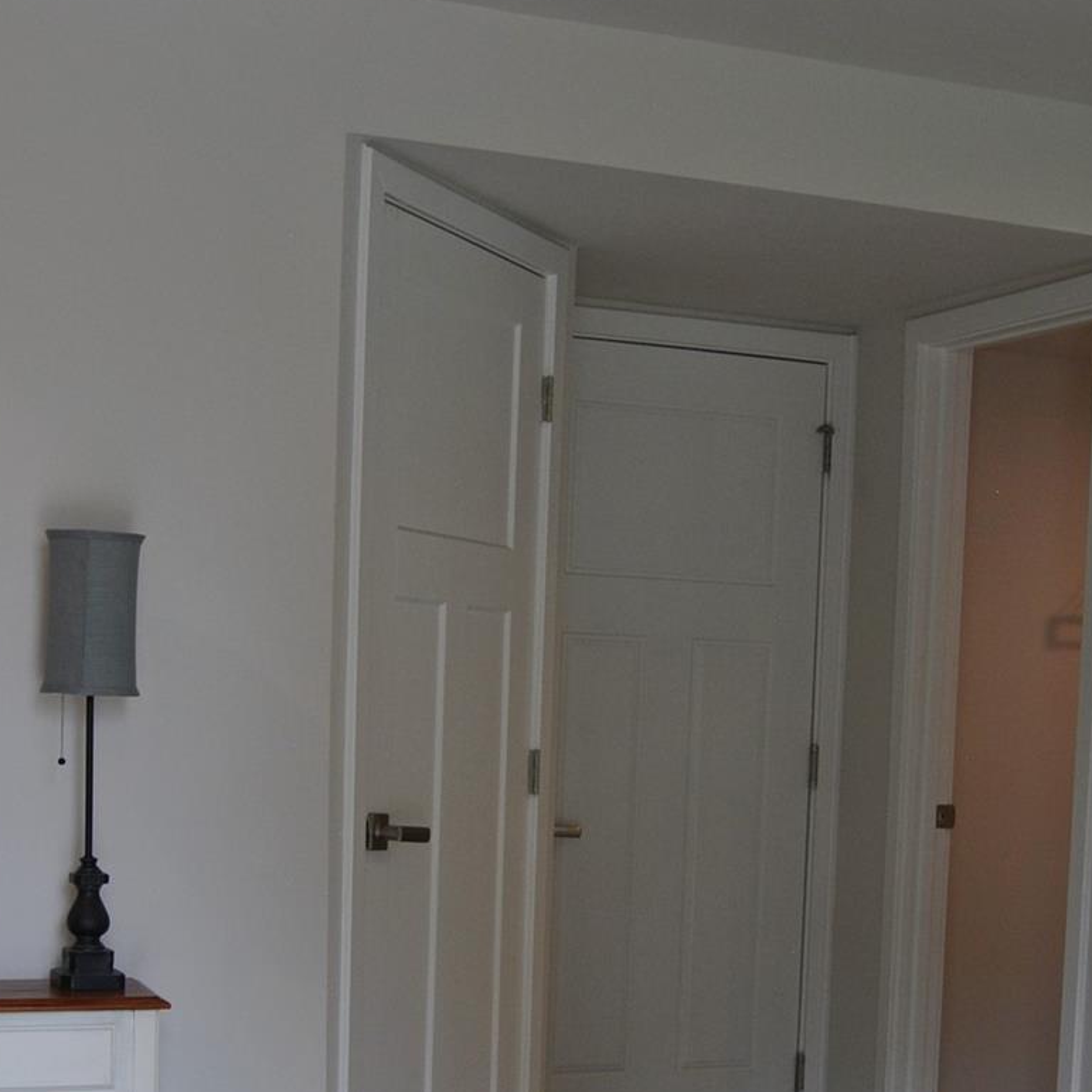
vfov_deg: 27.6
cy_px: 881
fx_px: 2177
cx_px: 636
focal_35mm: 61
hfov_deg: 28.1
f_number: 4.5
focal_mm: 18
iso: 200
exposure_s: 1/80
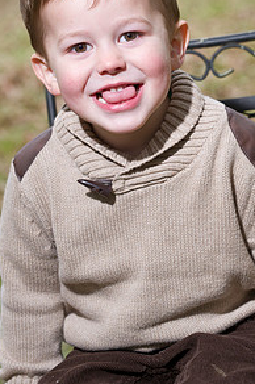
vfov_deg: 11.5
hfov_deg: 7.7
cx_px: 148
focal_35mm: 179
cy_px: 110
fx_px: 1906
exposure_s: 1/125
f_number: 6.3
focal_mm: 116
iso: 800
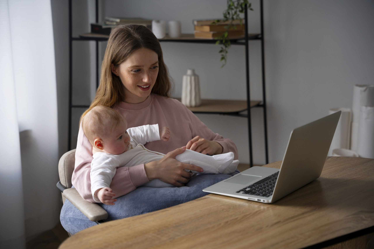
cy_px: 124
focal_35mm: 70
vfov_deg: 19.5
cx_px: 187
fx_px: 727
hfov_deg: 28.8
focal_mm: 70
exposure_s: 1/160
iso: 320
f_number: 2.8
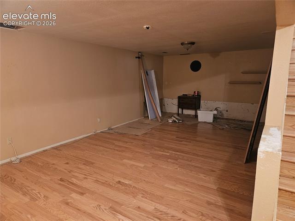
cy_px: 110
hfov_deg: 74.0
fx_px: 196
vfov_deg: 58.8
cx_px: 148
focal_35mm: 23
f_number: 1.8
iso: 640
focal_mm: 5.4
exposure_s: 1/24
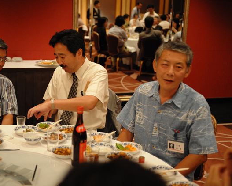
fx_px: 391
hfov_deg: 33.0
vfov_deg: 26.7
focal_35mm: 57
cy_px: 92
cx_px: 96
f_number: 2.8
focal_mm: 50
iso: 3200
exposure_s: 1/125
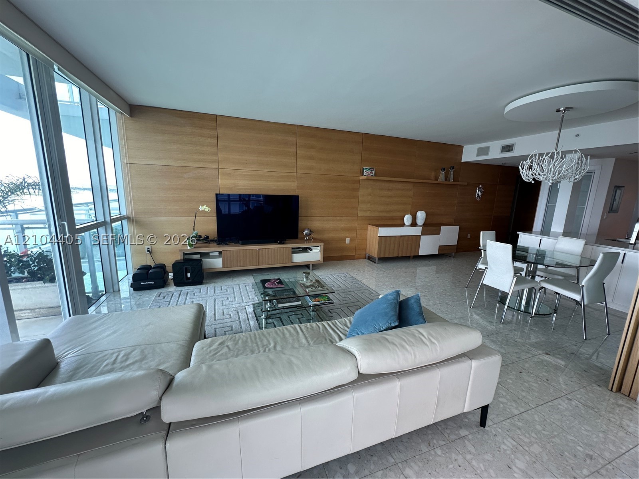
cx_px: 320
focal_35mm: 14
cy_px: 240
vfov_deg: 85.7
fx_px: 258
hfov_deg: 102.1
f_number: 2.2
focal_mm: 2.22
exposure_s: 1/99
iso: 100
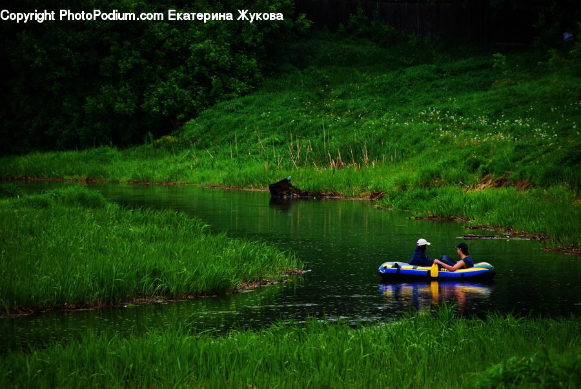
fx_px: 4846
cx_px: 290
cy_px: 194
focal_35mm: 300
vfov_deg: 4.6
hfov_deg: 6.9
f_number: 5.6
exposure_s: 1/320
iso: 400
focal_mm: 200
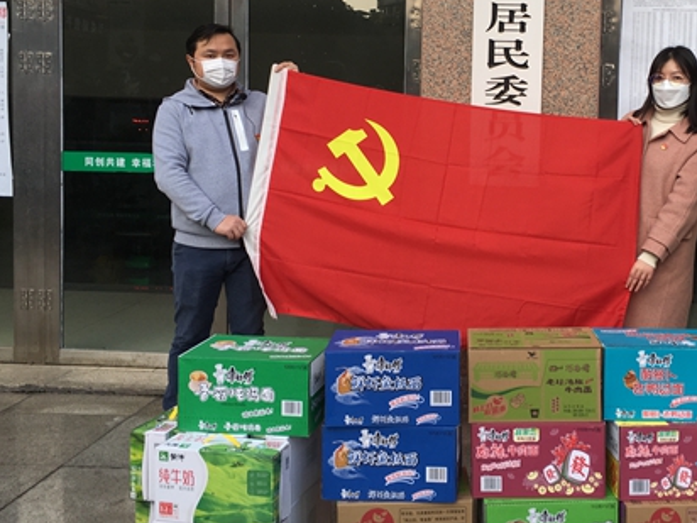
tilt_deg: -2.6
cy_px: 181
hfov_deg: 41.4
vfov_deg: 32.0
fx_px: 906
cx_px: 474
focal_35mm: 45
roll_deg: -1.5
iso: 25
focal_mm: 4.15
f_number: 2.2
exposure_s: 1/455
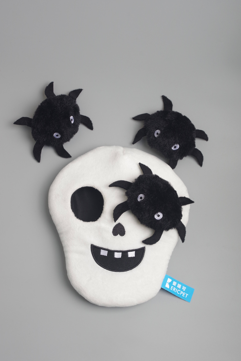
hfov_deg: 23.8
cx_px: 120
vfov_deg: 35.1
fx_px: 572
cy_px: 180
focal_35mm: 57
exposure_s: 1/160
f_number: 8
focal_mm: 37.5
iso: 500
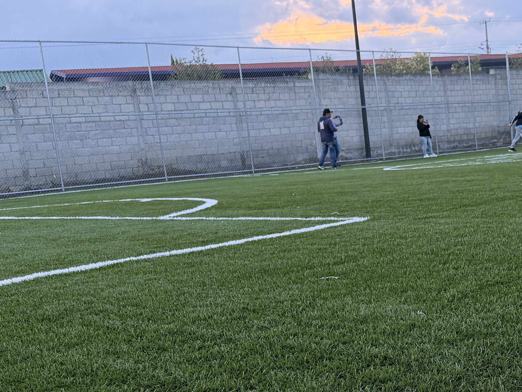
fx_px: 875
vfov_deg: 25.0
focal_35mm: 58
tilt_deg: -9.5
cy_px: 288
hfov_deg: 32.2
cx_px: 426
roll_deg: +5.8
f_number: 1.78
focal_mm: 6.76
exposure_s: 1/121
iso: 200
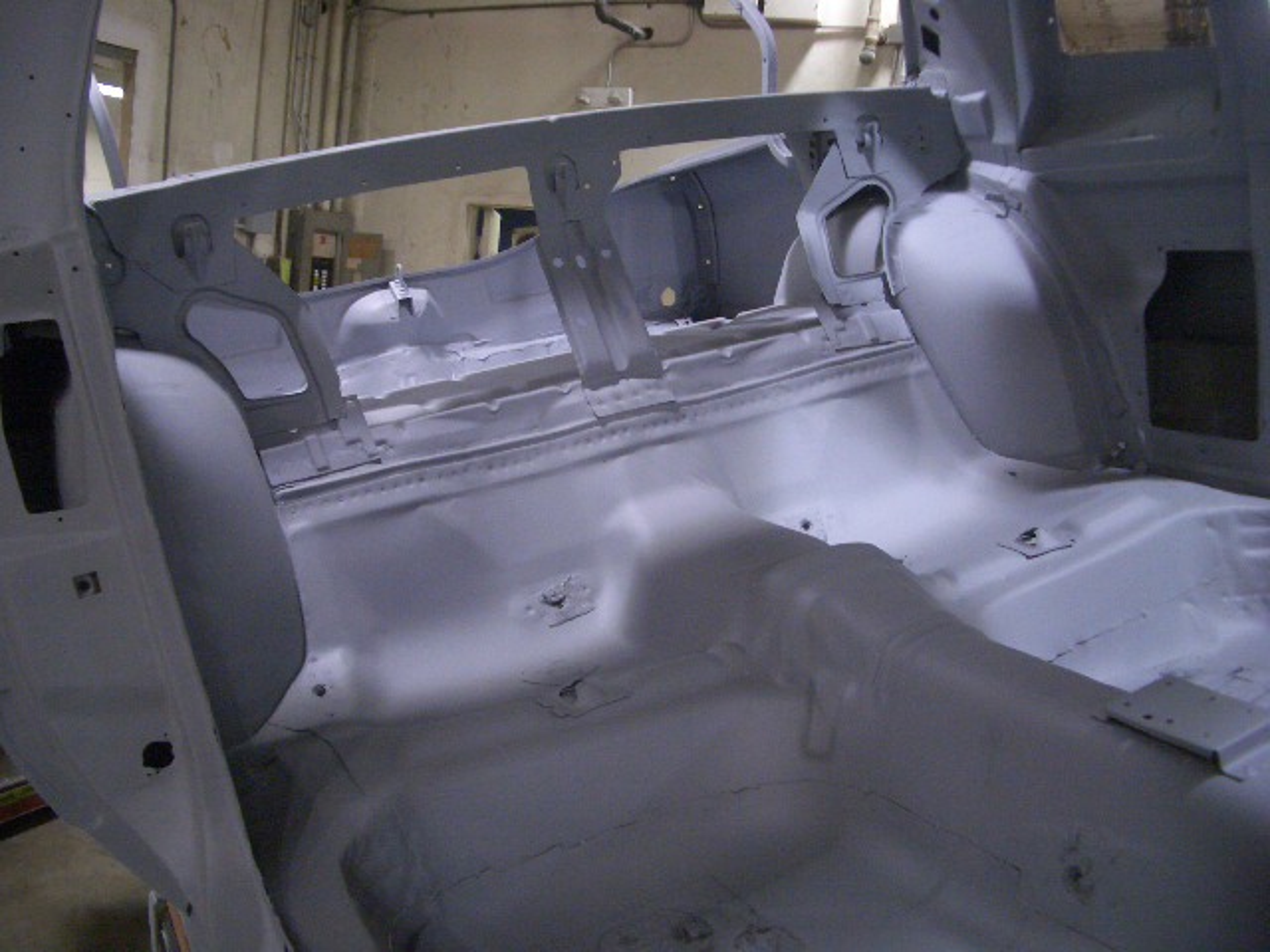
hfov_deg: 52.6
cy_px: 476
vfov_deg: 40.7
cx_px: 635
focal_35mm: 35
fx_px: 1284
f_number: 2.6
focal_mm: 5.8
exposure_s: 1/40
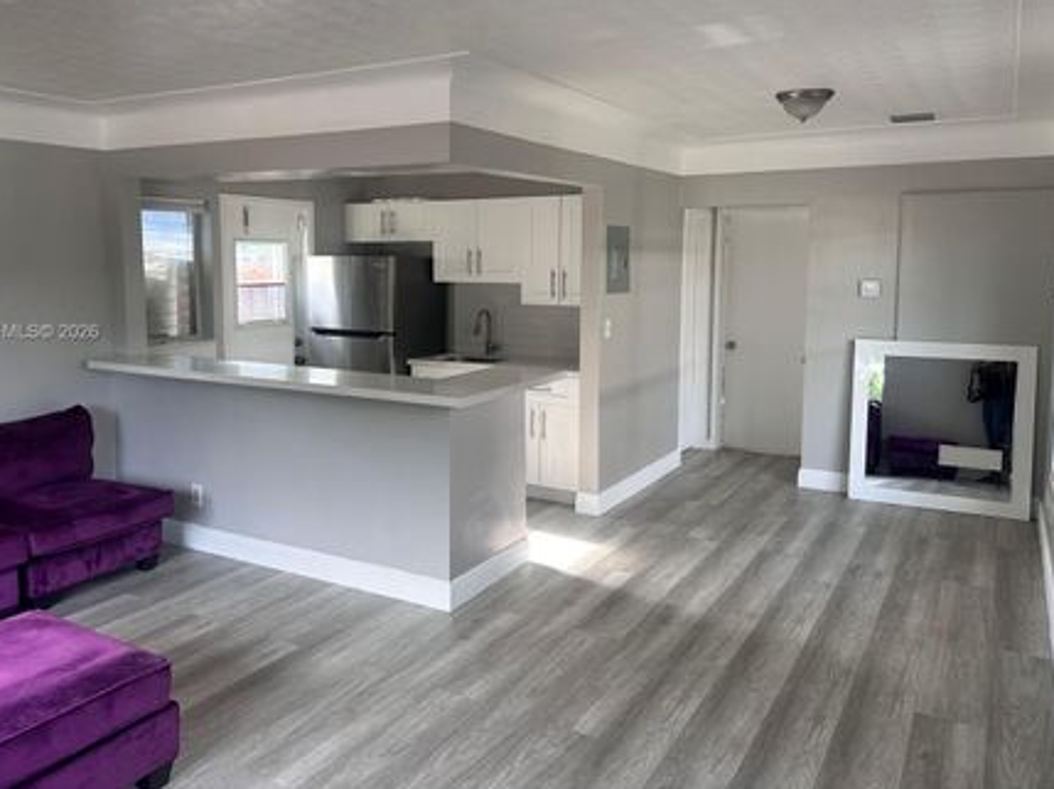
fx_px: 852
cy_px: 333
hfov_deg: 63.3
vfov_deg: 49.5
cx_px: 474
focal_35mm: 28
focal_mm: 6.86
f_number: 1.78
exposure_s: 1/121
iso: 80
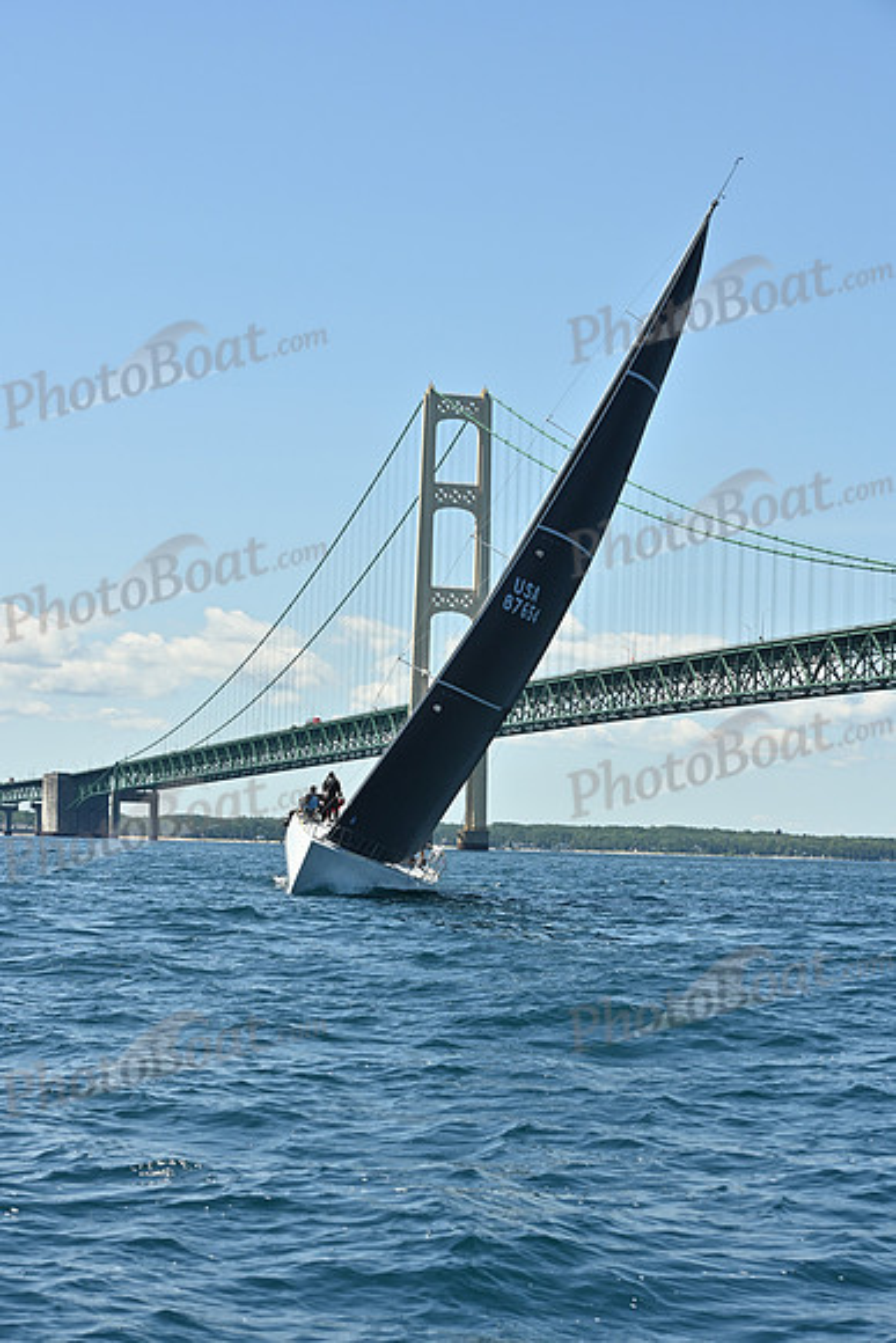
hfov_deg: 16.7
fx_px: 3059
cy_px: 672
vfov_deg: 24.8
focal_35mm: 82
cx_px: 448
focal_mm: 82
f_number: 9
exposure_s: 1/1000
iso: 320
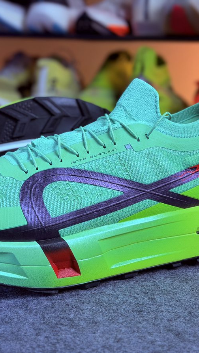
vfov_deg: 30.2
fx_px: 657
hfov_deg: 17.2
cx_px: 55
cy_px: 176
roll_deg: -0.1
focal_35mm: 70
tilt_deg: -15.7
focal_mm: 6.76
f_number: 1.78
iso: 64
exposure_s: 1/50
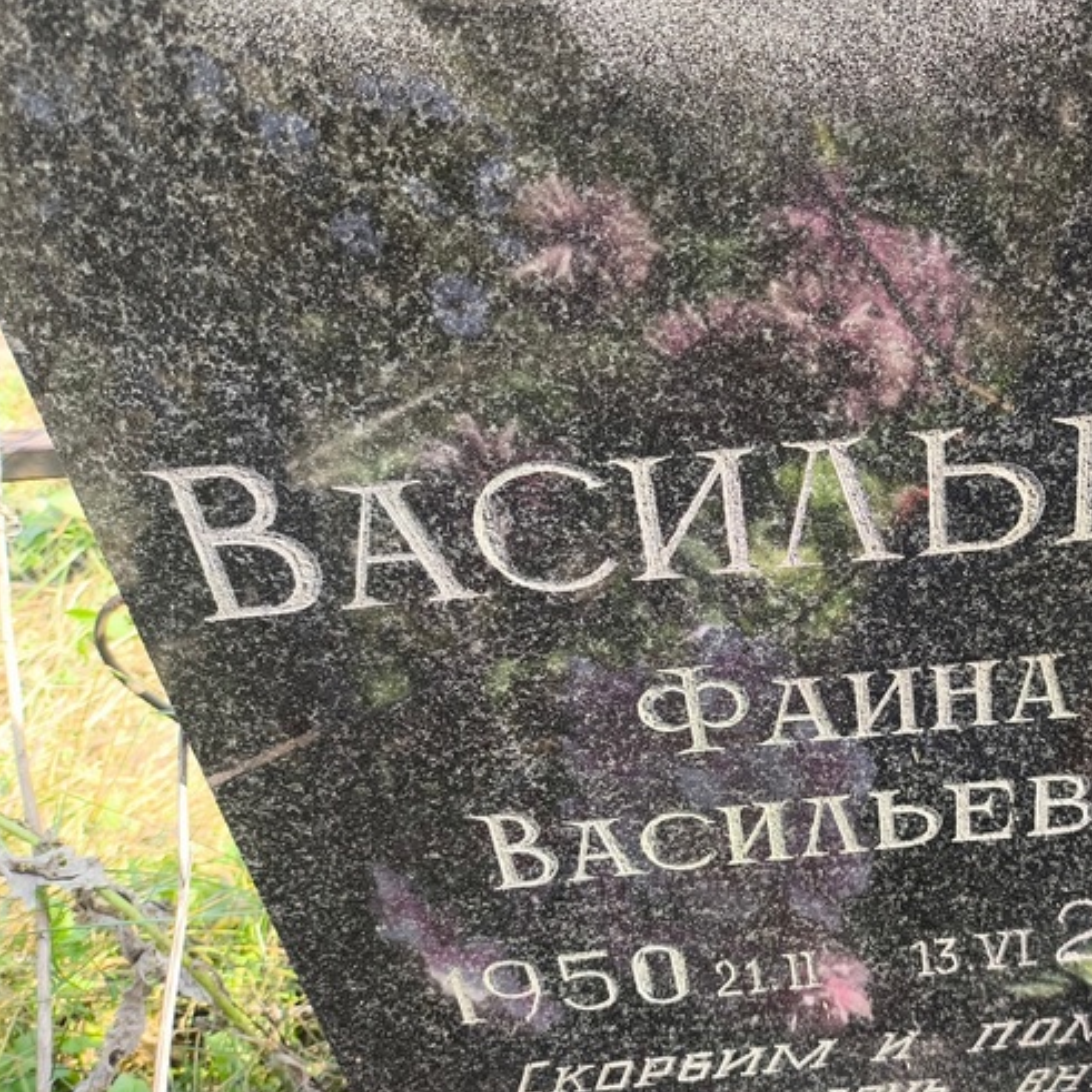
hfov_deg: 43.9
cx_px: 871
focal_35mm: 36
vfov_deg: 46.0
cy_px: 538
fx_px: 1285
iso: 50
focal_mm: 4.71
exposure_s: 1/179
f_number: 1.7
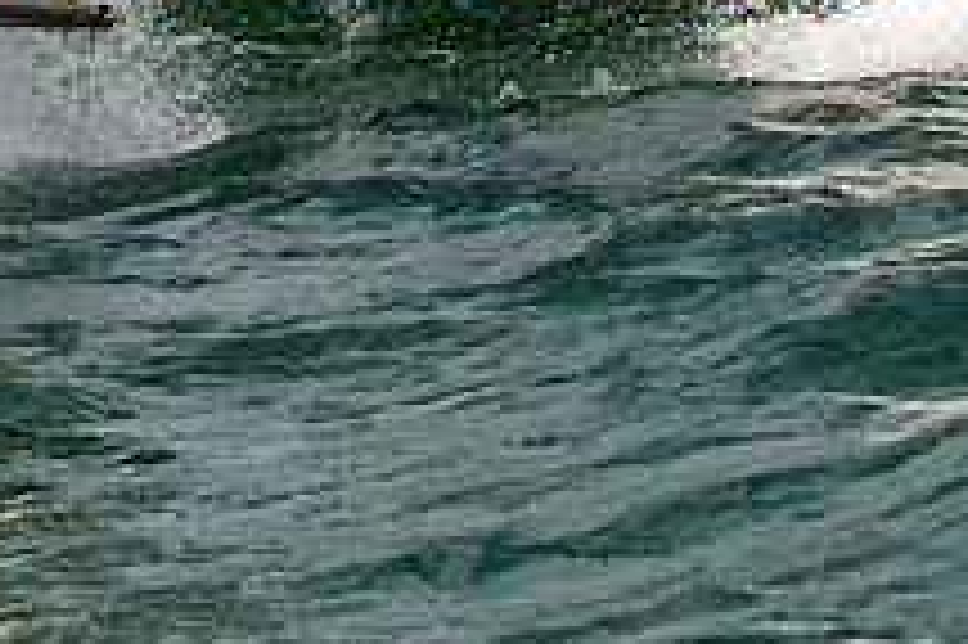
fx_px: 5803
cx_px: -176
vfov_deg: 6.3
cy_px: -110
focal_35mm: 216
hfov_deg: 9.4
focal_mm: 80
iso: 400
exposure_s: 1/5000
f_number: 5
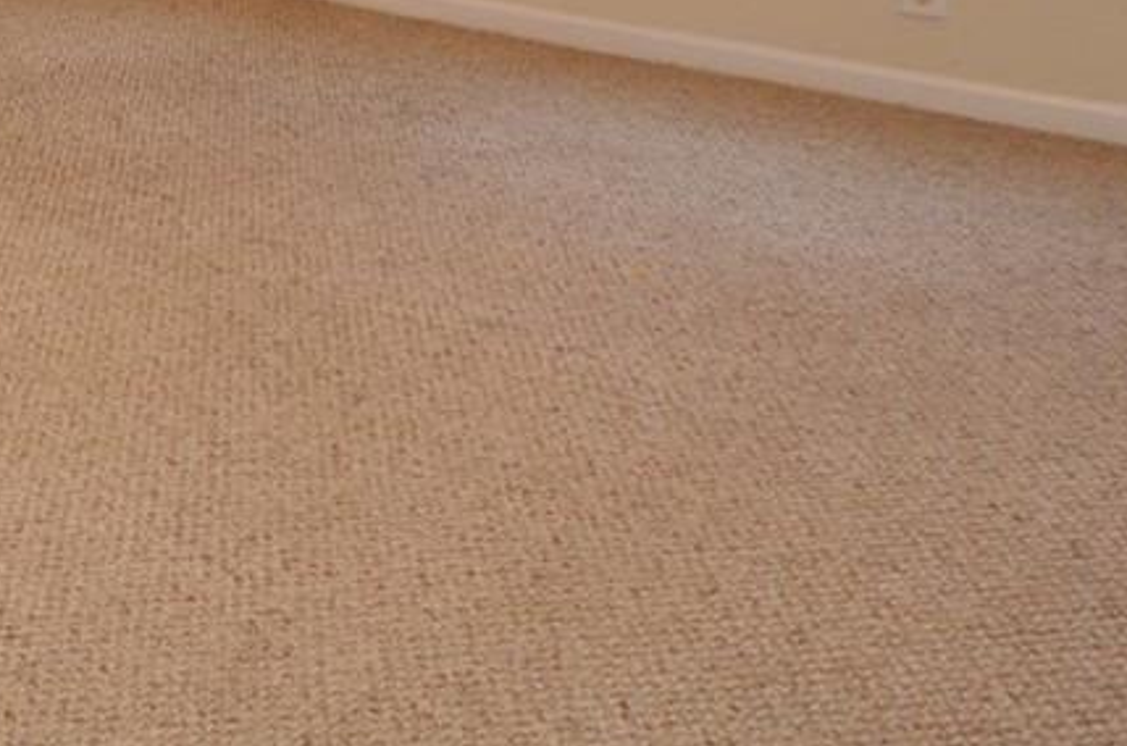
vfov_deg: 22.3
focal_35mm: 56
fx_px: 1749
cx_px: -504
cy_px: -144
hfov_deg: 26.9
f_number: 4
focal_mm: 10
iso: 640
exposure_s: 1/60
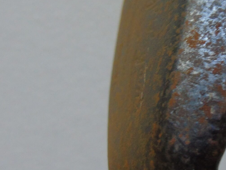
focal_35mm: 64
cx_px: 195
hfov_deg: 29.3
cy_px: 55
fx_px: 418
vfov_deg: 22.8
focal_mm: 4.4
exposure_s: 1/25
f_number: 3.4
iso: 400
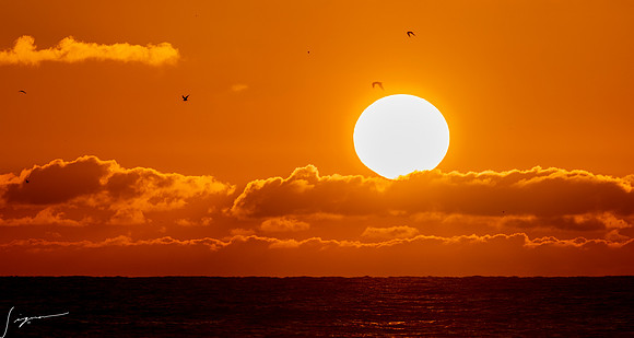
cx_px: 308
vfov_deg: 1.9
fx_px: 10323
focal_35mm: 622
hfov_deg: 3.5
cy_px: 84
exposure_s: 1/2000
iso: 125
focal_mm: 420
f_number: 8
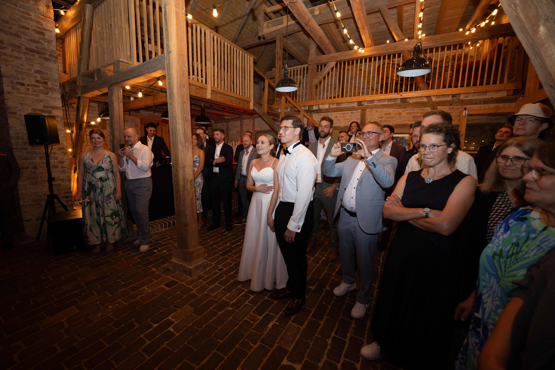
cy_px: 185
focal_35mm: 14
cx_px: 278
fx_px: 216
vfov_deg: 81.2
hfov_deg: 104.3
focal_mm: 14
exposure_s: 1/80
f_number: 3.2
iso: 1000
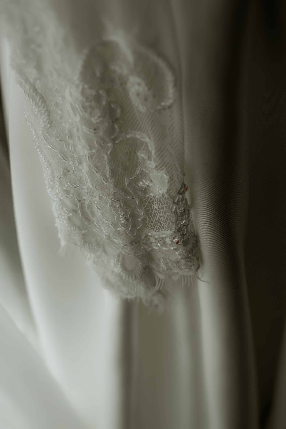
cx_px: 143
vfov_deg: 38.2
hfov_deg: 26.0
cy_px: 214
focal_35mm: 52
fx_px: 620
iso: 1250
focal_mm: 35
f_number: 3.5
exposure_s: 1/2000
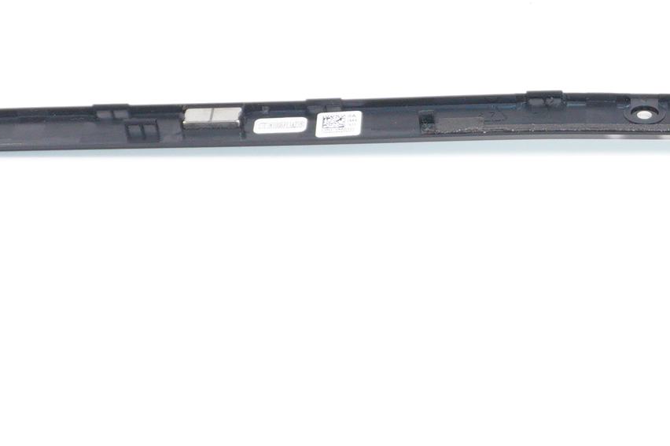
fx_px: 2265
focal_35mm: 122
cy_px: 634
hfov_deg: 16.5
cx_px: 667
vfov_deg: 10.9
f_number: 5.6
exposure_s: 1/160
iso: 640
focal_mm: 23
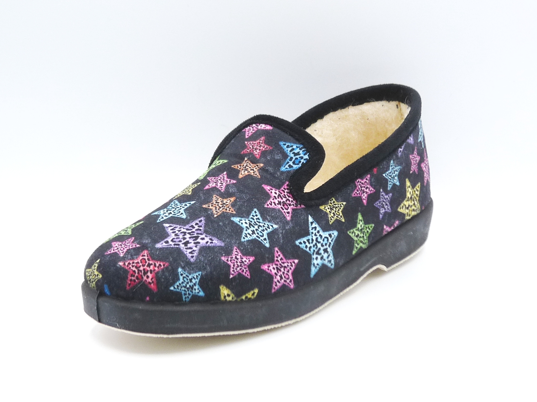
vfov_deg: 25.7
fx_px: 884
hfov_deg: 33.8
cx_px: 268
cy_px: 201
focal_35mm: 57
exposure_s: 1/125
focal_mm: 5.9
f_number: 4
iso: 100
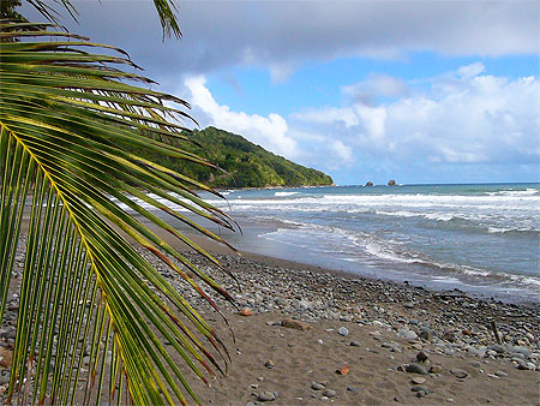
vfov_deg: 40.7
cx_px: 270
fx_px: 546
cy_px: 203
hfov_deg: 52.6
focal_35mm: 35
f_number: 7.3
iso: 200
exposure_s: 1/800
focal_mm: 4.6
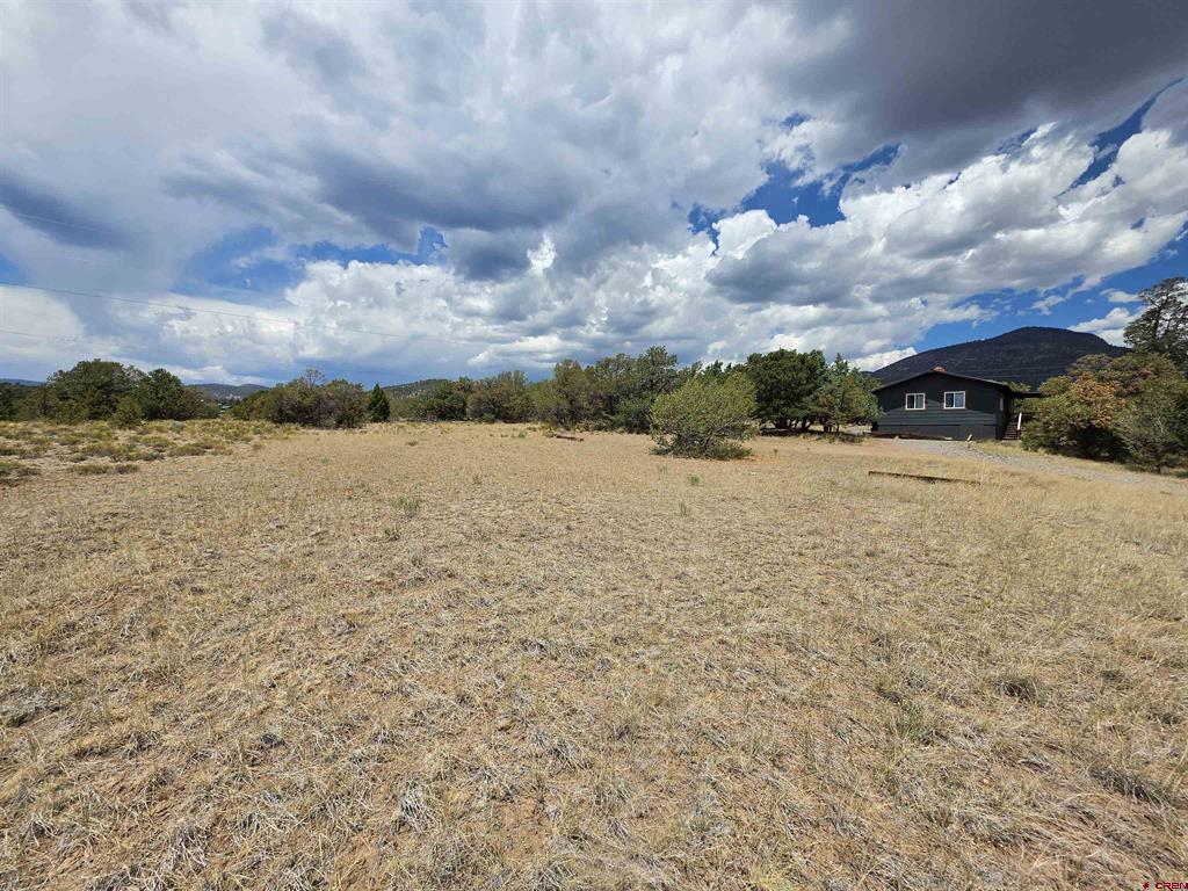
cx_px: 594
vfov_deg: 89.9
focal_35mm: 13
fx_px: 446
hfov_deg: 106.2
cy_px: 446
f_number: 1.9
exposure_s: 1/2693
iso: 32
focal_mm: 2.2
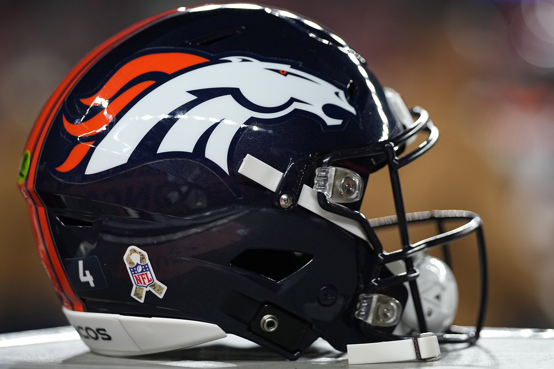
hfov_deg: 10.2
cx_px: 277
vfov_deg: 6.8
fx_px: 3108
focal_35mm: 202
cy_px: 184
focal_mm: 135
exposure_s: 1/1600
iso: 800
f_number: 1.8
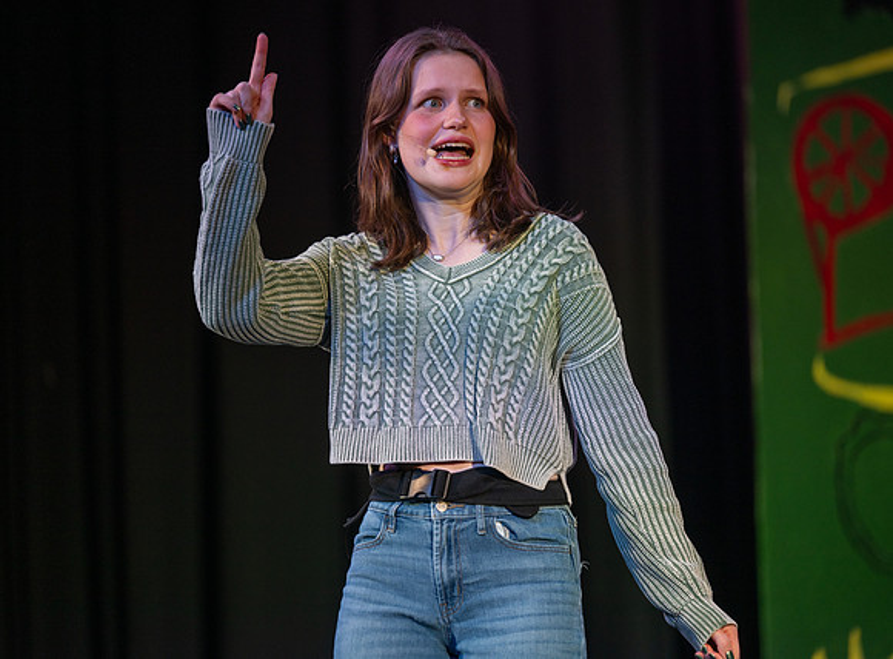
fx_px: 5683
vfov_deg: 6.6
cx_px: 417
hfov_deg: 9.0
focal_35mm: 222
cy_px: 318
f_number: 2.8
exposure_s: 1/250
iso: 400
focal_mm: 200
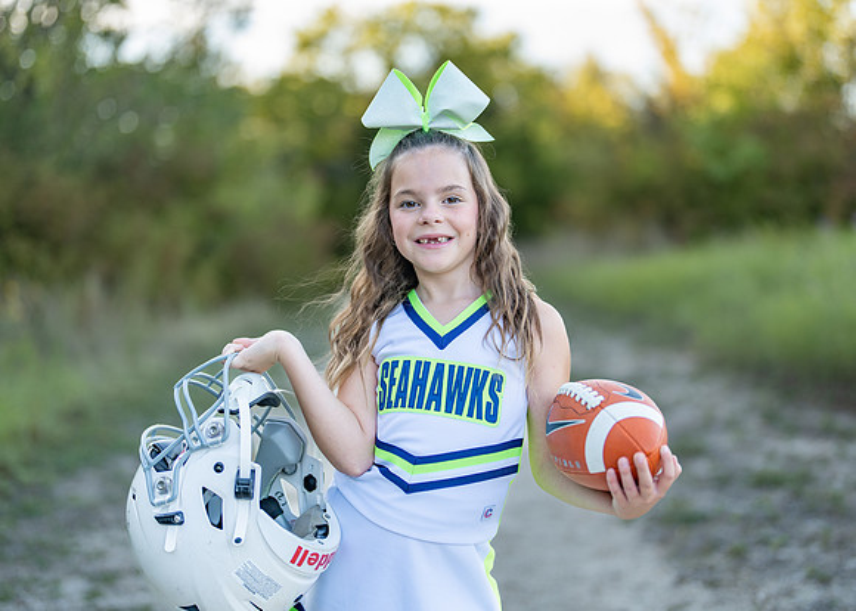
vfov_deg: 26.5
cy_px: 305
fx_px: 1297
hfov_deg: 36.5
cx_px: 432
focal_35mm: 53
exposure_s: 1/800
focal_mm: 50
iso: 100
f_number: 1.2
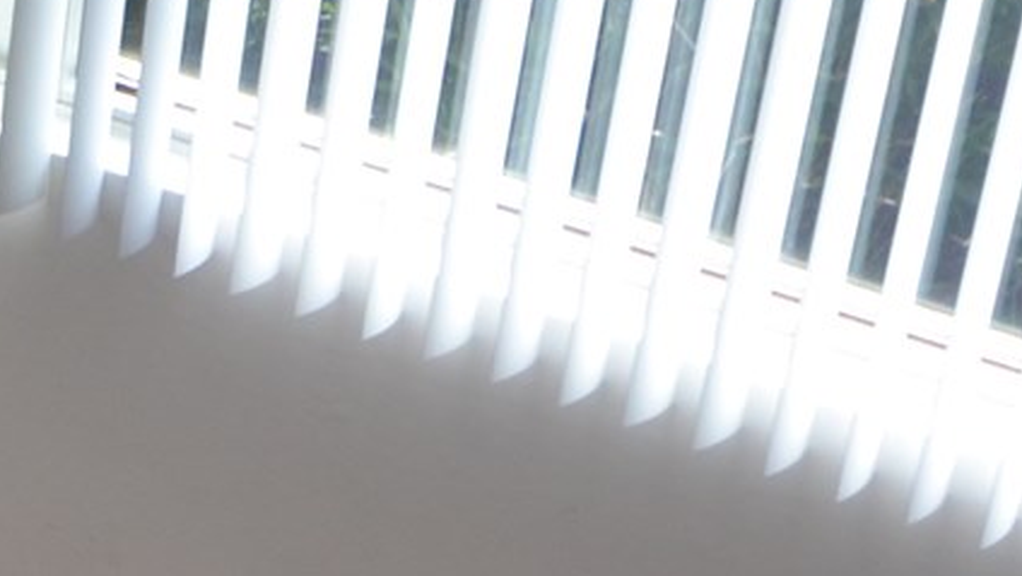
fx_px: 5233
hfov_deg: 10.3
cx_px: -1053
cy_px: 860
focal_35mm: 193
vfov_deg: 6.2
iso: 250
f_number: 5.6
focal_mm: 24
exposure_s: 1/125
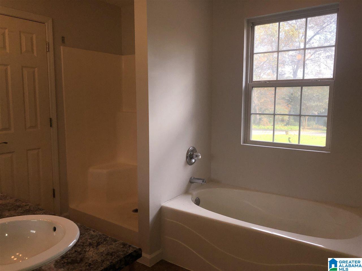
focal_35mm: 28
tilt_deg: -8.0
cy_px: 136
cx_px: 181
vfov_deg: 49.7
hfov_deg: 63.4
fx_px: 293
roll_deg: -0.4
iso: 20
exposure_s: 1/436
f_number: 1.8
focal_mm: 3.99
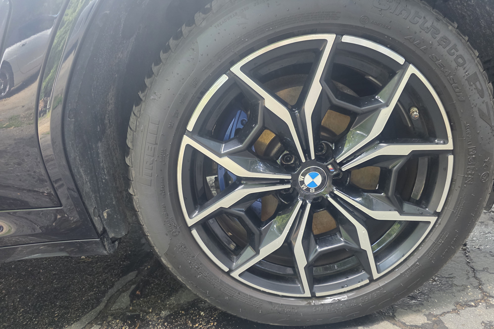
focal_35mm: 24
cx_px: 247
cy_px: 183
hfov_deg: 73.7
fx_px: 329
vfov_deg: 53.0
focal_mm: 6.3
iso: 400
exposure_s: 1/120
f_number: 1.7
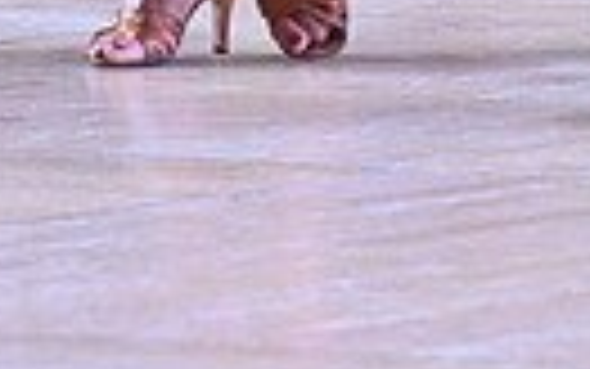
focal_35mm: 837
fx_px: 13464
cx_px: 295
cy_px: -711
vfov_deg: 1.6
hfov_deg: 2.5
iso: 4000
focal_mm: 185
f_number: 7.1
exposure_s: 1/400
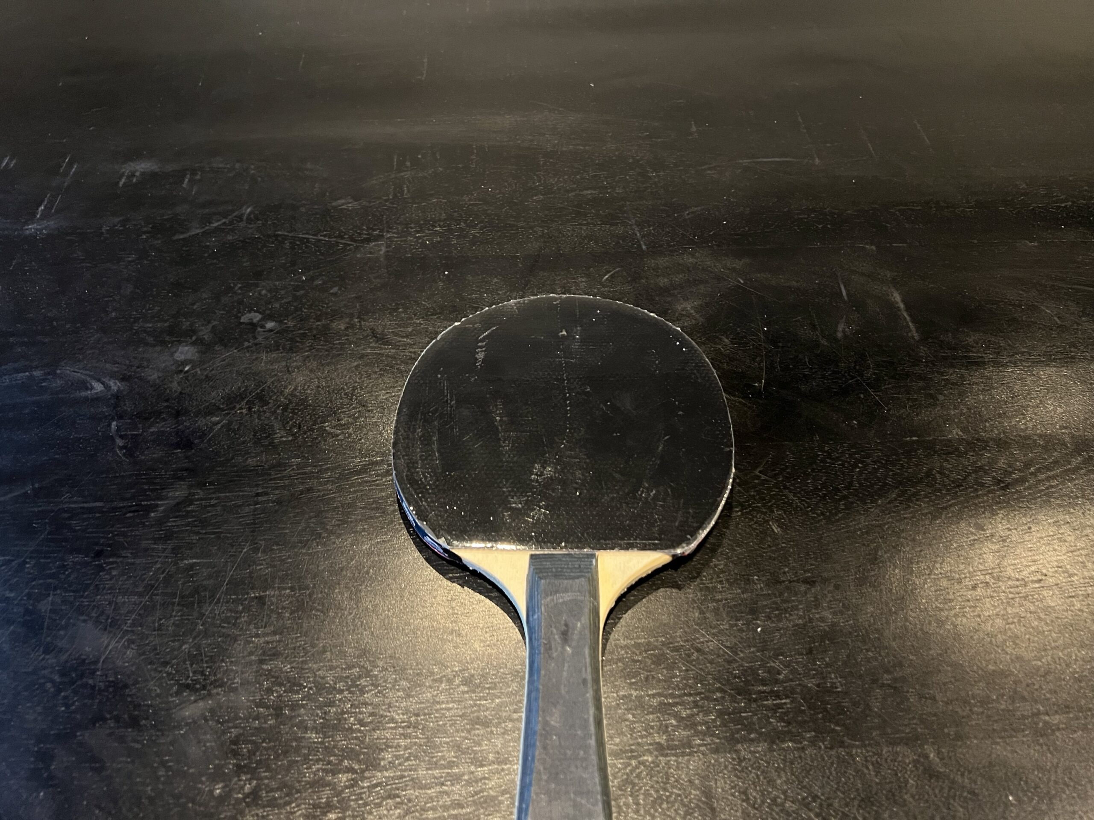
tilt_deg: -51.5
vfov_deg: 53.1
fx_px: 822
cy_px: 410
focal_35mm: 26
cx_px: 547
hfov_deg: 67.3
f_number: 1.5
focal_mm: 5.7
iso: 800
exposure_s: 1/30
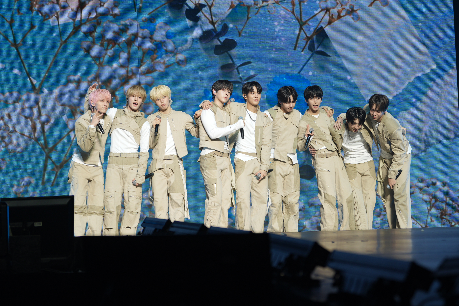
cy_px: 153
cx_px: 230
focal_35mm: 123
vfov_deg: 11.1
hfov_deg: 16.7
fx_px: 1568
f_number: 2.8
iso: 125
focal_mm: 82
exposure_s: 1/250
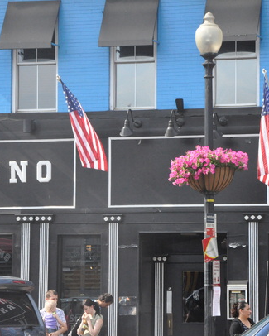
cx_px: 184
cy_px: 162
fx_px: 1413
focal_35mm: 142
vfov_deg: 13.6
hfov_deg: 10.9
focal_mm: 62
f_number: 14
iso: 2500
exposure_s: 1/800
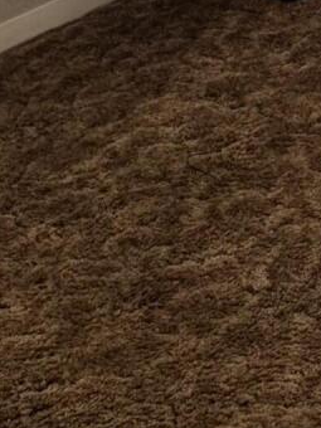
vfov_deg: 12.1
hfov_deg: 9.6
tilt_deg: -8.7
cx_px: 700
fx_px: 1743
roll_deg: +0.2
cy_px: -477
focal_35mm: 141
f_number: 1.78
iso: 125
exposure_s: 1/121
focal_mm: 6.76
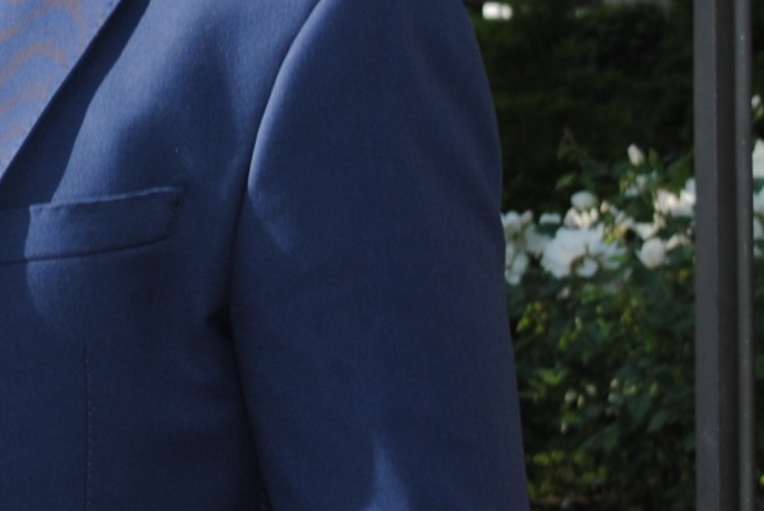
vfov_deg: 6.9
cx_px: -279
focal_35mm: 200
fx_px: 4249
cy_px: 118
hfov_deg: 10.0
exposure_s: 1/200
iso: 100
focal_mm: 34
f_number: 7.1
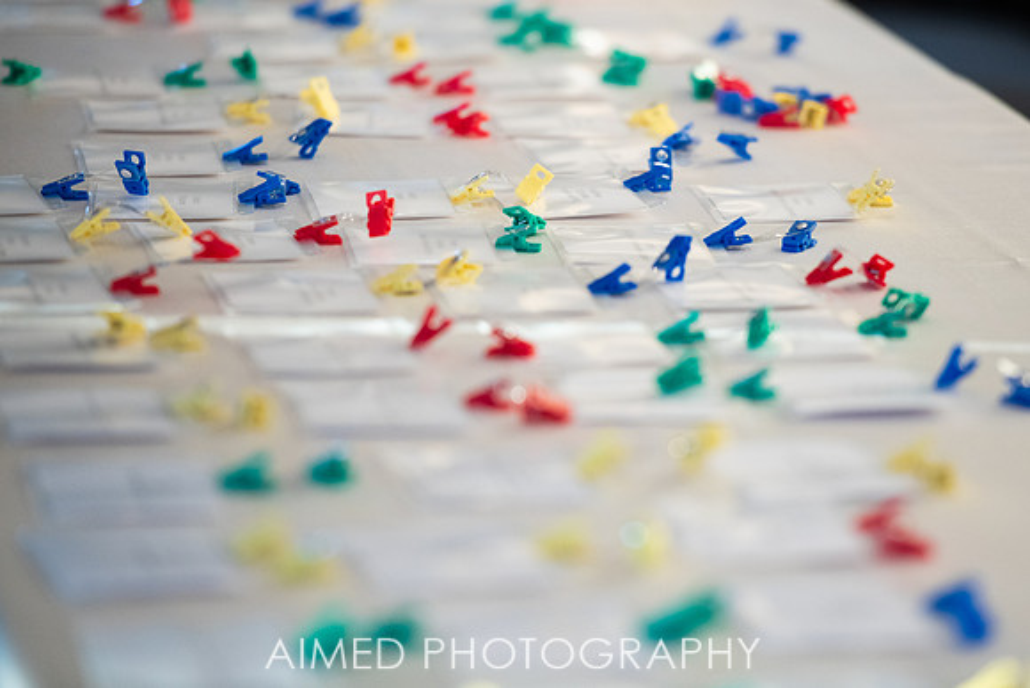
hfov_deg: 8.6
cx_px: 611
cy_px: 280
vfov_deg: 5.7
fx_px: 6867
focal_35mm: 240
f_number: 2.8
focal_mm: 200
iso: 1000
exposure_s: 1/200
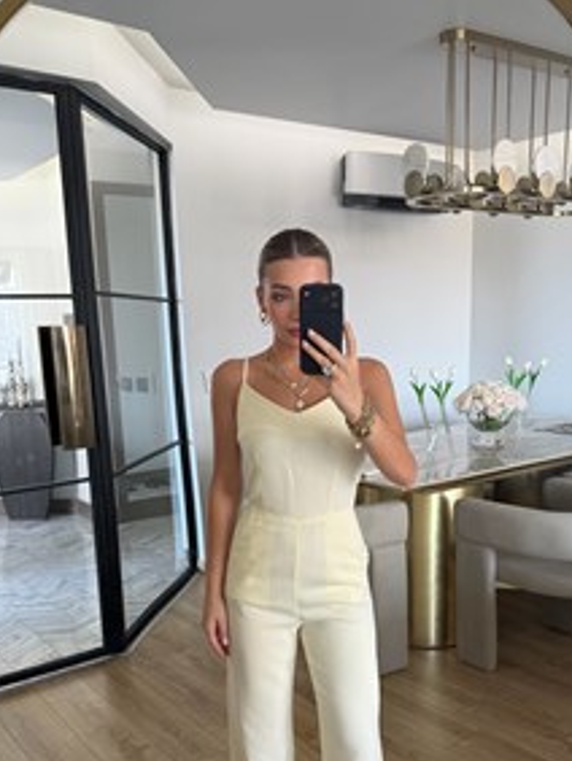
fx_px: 748
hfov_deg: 41.8
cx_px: 299
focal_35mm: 34
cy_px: 491
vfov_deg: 53.1
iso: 200
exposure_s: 1/98
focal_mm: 6.76
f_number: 1.78
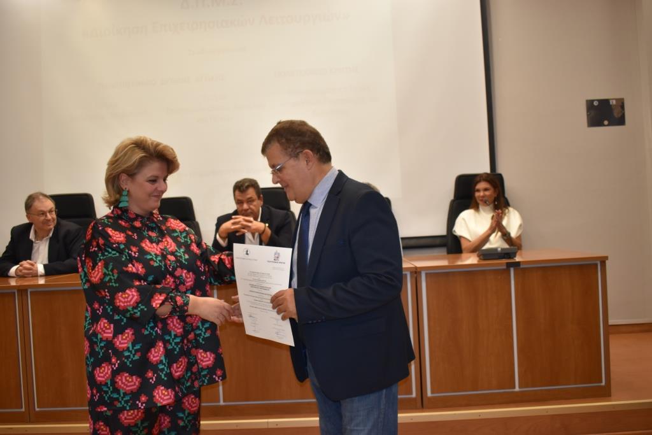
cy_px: 218
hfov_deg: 57.2
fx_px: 598
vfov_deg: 40.0
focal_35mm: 33
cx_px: 326
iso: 800
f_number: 3.8
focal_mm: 22
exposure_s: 1/160
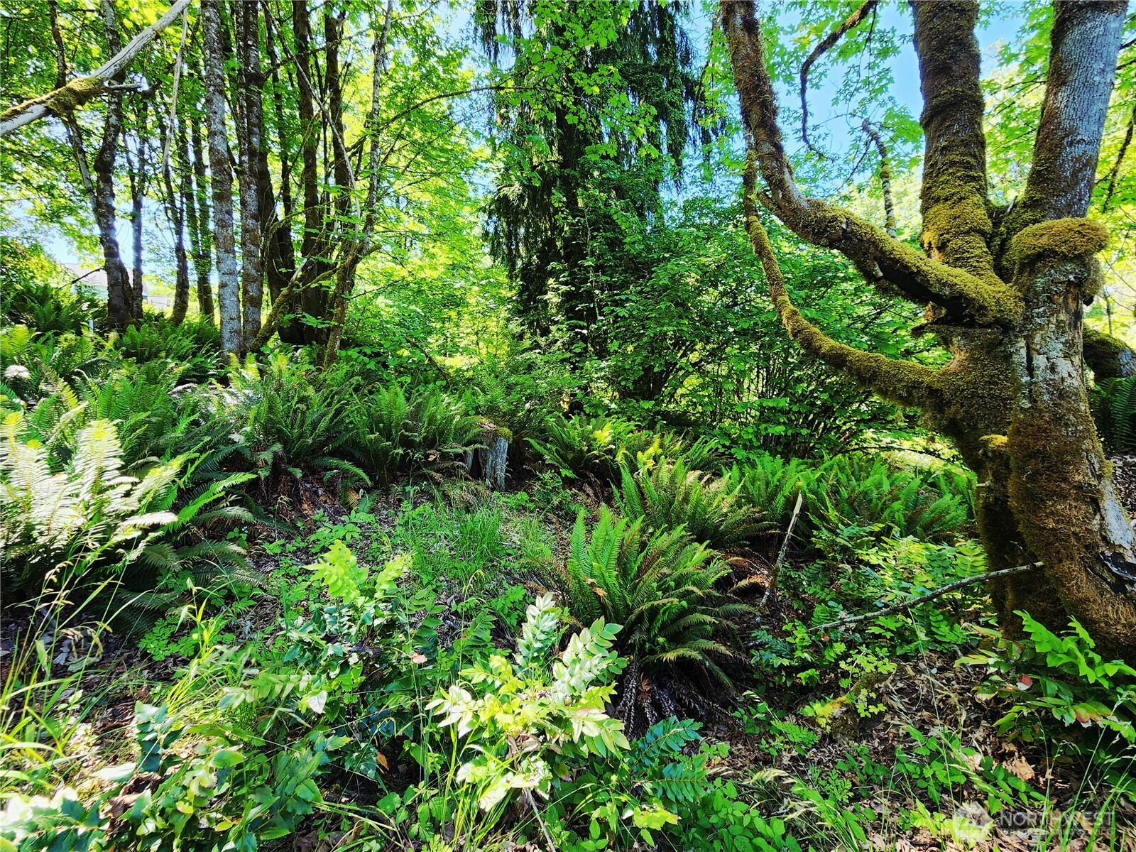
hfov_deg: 106.2
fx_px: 427
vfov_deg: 89.9
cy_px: 426
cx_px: 568
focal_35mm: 13
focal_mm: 2.2
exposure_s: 1/120
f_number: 2.2
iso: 80
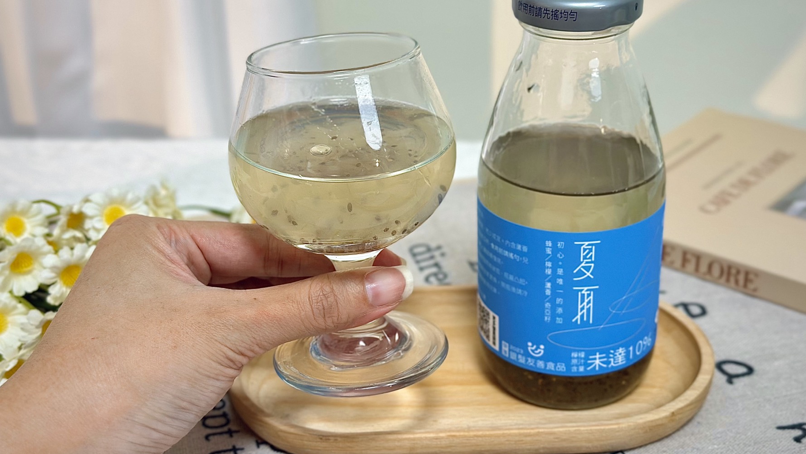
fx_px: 1133
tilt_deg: -24.7
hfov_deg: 39.2
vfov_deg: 22.6
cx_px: 408
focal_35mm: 53
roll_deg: +0.8
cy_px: 190
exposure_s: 1/120
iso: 125
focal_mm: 6.86
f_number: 1.78
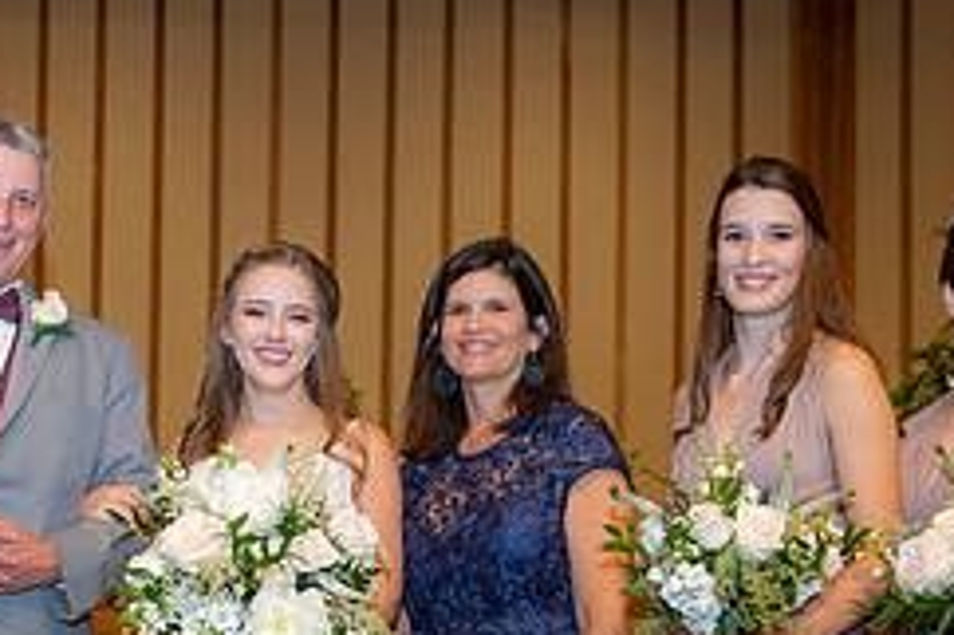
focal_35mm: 67
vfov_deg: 19.3
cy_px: 726
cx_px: 296
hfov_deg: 29.8
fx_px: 1774
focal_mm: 28
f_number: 3.5
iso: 640
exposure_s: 1/125
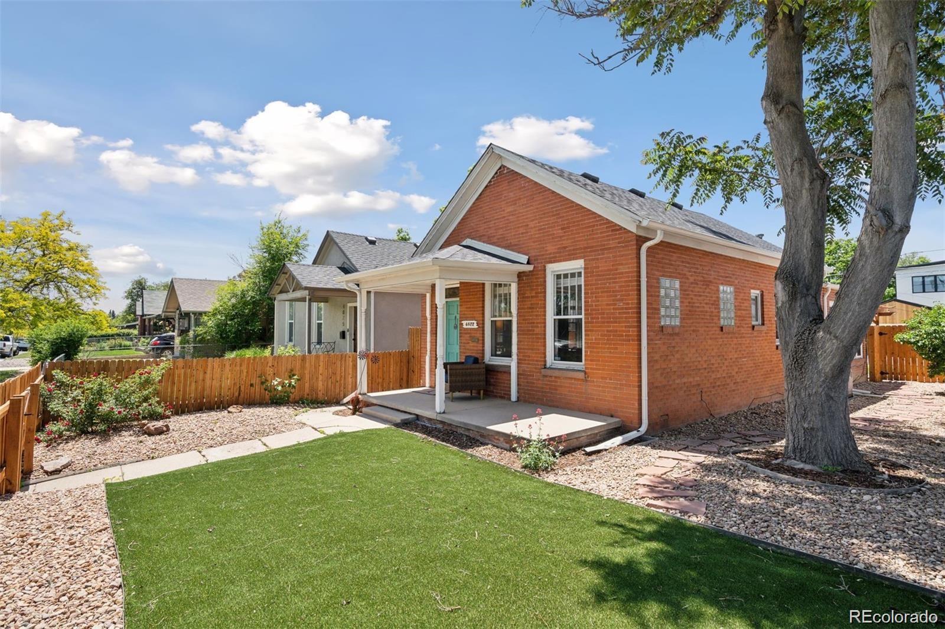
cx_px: 472
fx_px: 472
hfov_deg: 90.0
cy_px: 314
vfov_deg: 67.4
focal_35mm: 18
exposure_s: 1/400
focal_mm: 18
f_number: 9
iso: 400
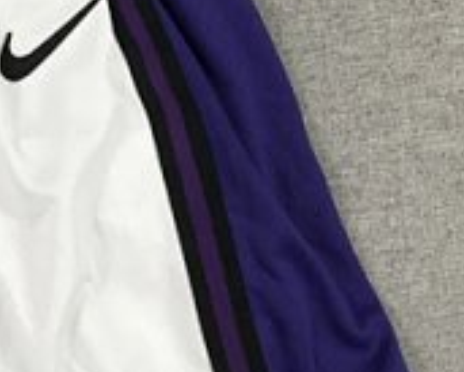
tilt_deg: -85.9
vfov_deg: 14.9
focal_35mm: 102
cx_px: -163
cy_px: 348
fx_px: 1402
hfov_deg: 17.5
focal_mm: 3.99
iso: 25
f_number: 1.8
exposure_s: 1/100
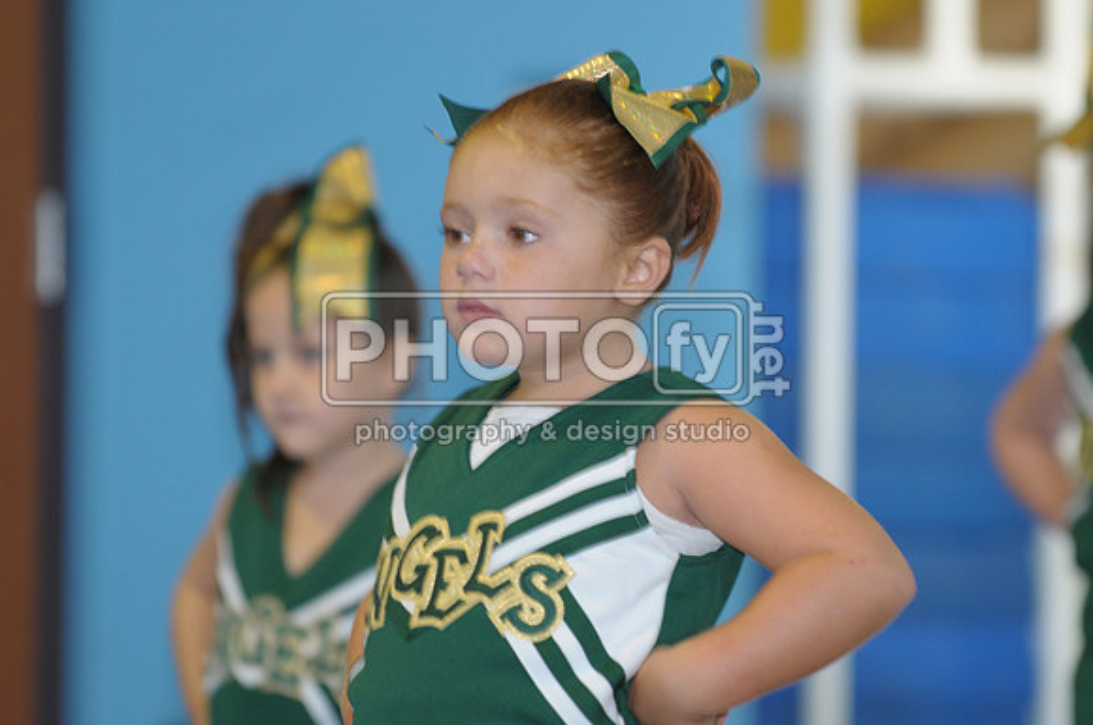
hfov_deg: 6.9
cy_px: 362
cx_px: 546
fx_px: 9096
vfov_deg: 4.6
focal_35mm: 300
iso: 500
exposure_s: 1/60
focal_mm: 200
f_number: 3.5
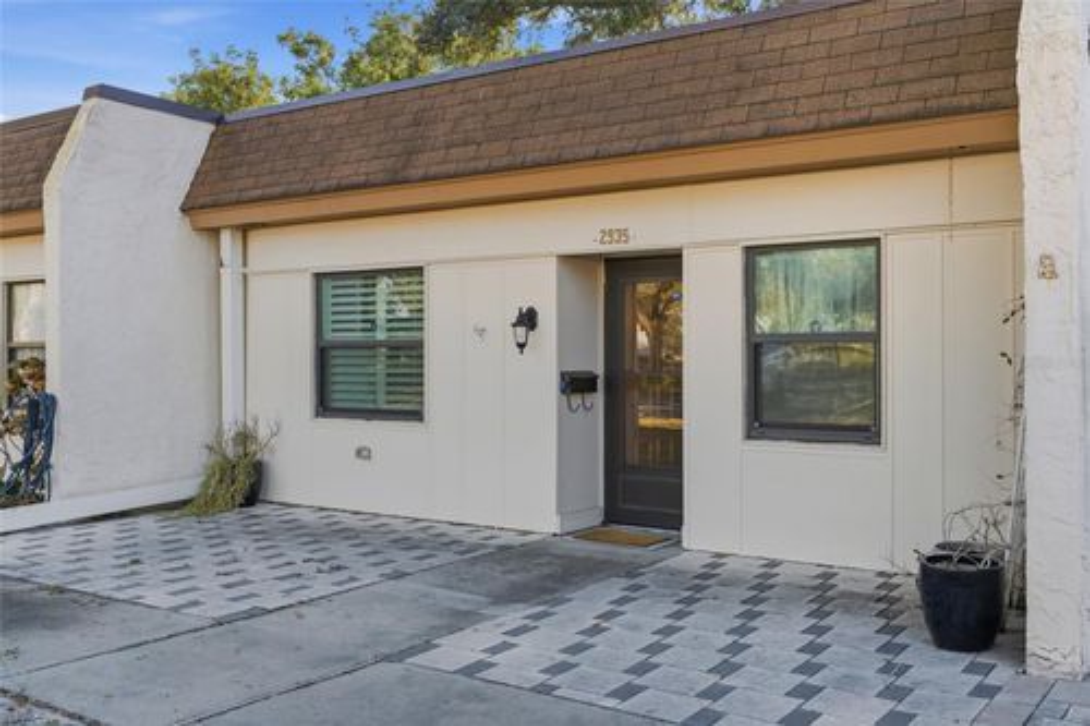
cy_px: 363
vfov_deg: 37.8
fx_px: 1059
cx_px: 545
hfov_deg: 54.5
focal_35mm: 35
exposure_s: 1/160
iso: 100
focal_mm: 35
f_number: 8
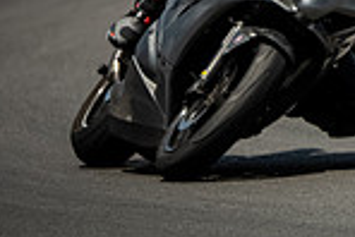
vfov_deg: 1.2
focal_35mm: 1173
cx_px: 686
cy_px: -56
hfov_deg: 1.8
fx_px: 11578
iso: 1600
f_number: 2
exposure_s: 1/2000
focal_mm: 200
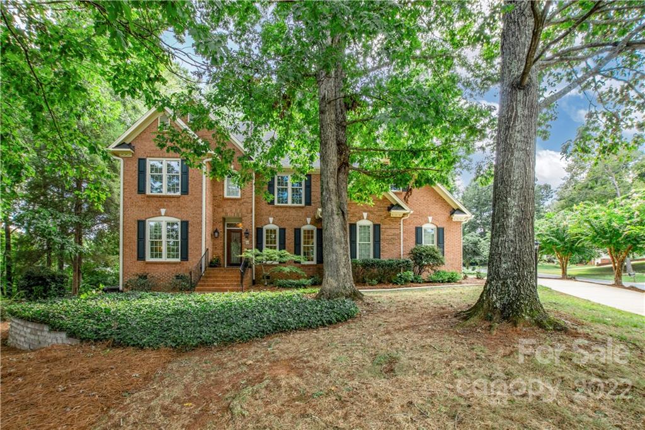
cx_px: 322
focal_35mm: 15
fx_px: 269
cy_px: 215
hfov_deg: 100.4
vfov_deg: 77.3
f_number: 11
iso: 500
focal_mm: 10
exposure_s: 1/60
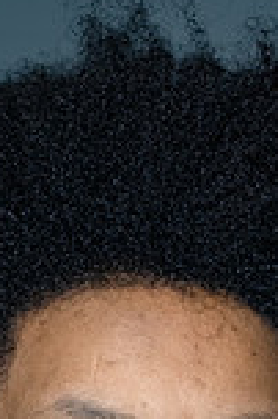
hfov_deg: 5.4
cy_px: 579
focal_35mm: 252
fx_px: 2925
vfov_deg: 8.1
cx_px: 132
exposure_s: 1/200
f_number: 3.5
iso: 2000
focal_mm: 85
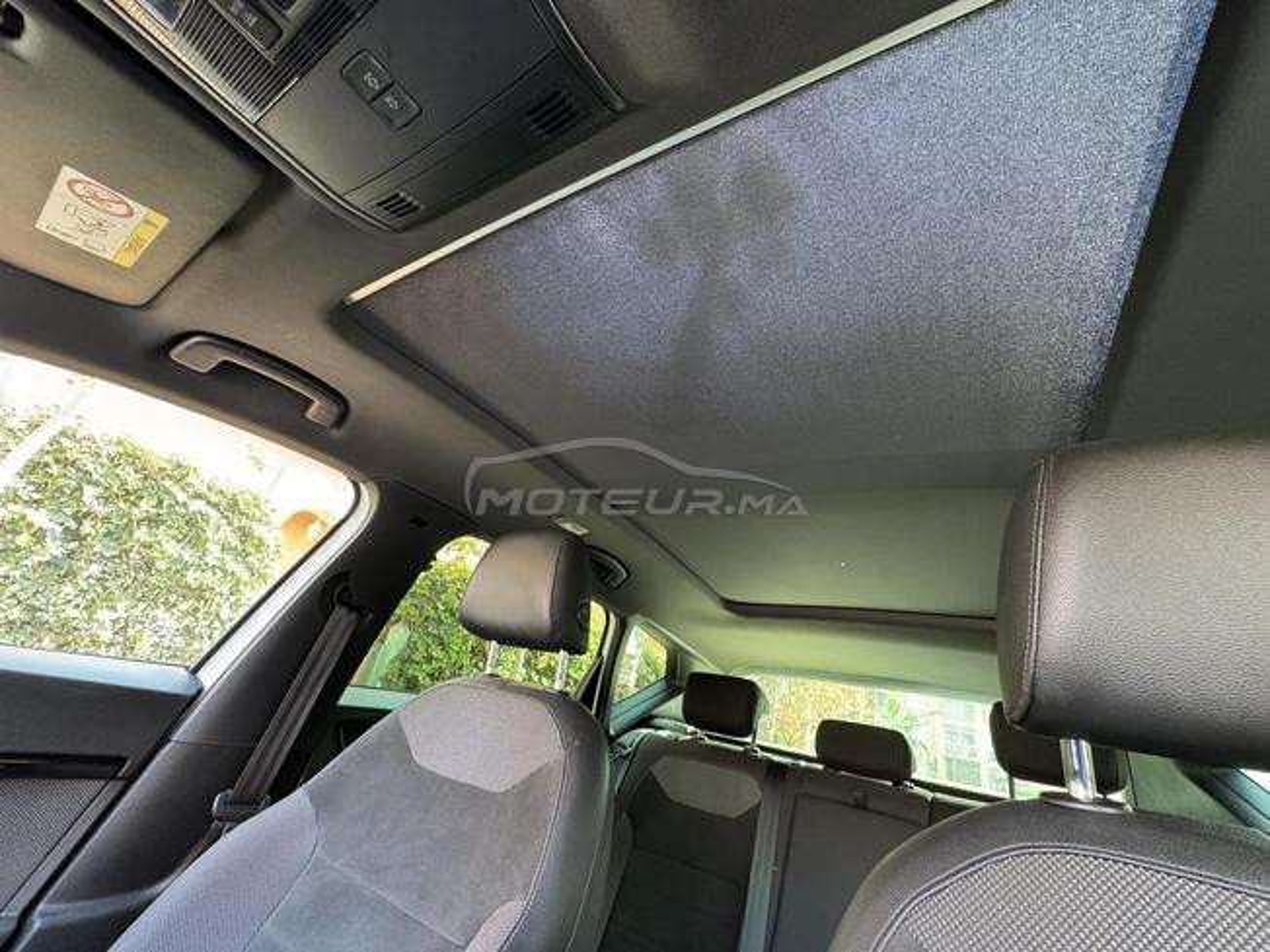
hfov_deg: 102.1
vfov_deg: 85.7
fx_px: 514
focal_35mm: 14
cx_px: 635
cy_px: 476
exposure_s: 1/60
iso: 640
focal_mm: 2.22
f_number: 2.2
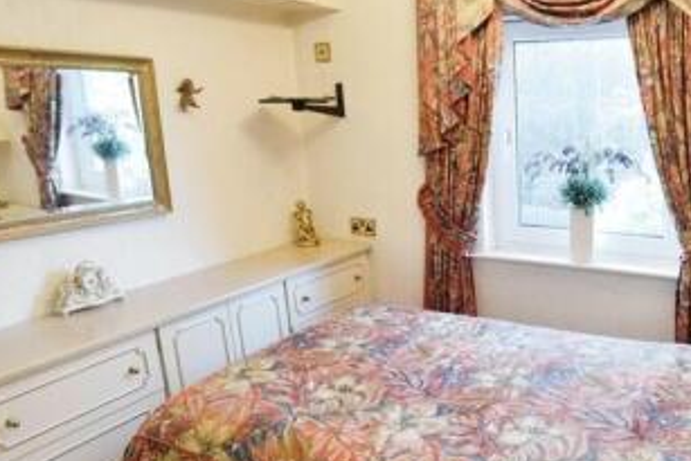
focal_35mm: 32
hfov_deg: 58.1
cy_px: 372
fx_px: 614
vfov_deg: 39.5
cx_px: 422
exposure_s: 1/60
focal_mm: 10
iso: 1250
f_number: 3.5
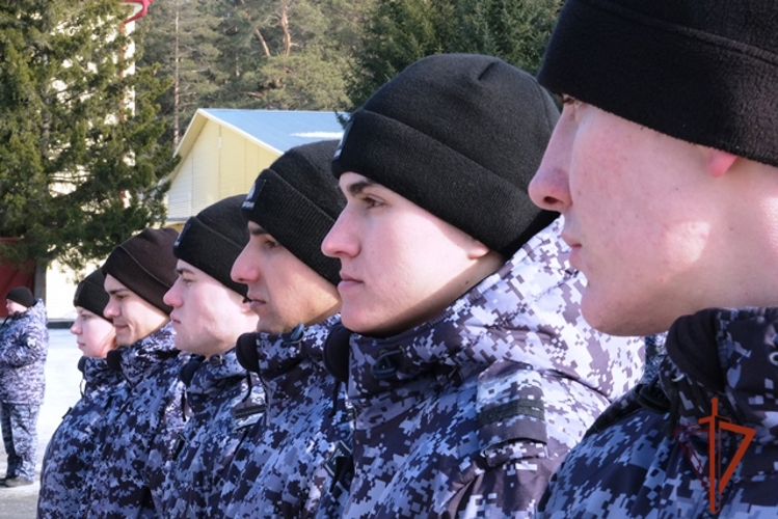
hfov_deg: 27.7
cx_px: 389
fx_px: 1578
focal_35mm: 73
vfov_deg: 18.7
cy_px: 260
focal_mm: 48.5
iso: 800
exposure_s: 1/58
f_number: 22
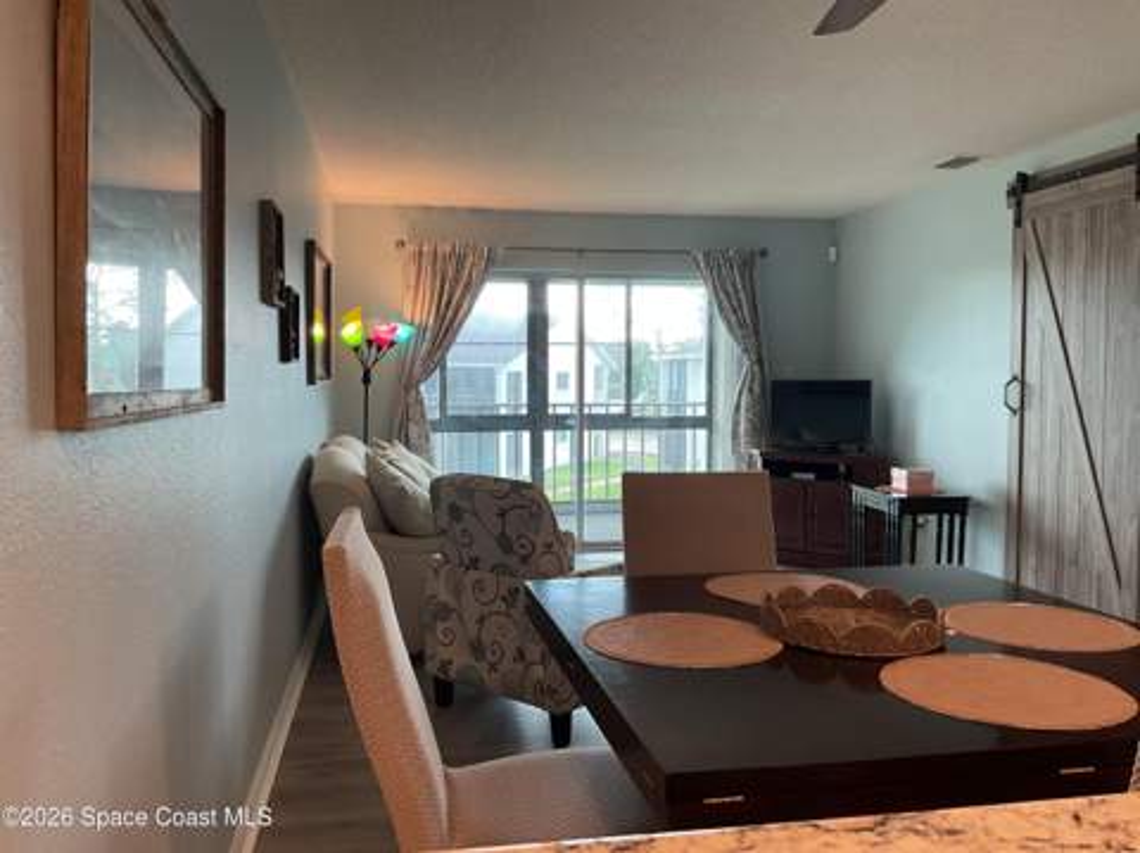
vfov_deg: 48.2
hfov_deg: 61.7
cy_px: 426
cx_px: 570
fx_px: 954
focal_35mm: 29
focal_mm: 3
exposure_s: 1/60
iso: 40
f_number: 1.8
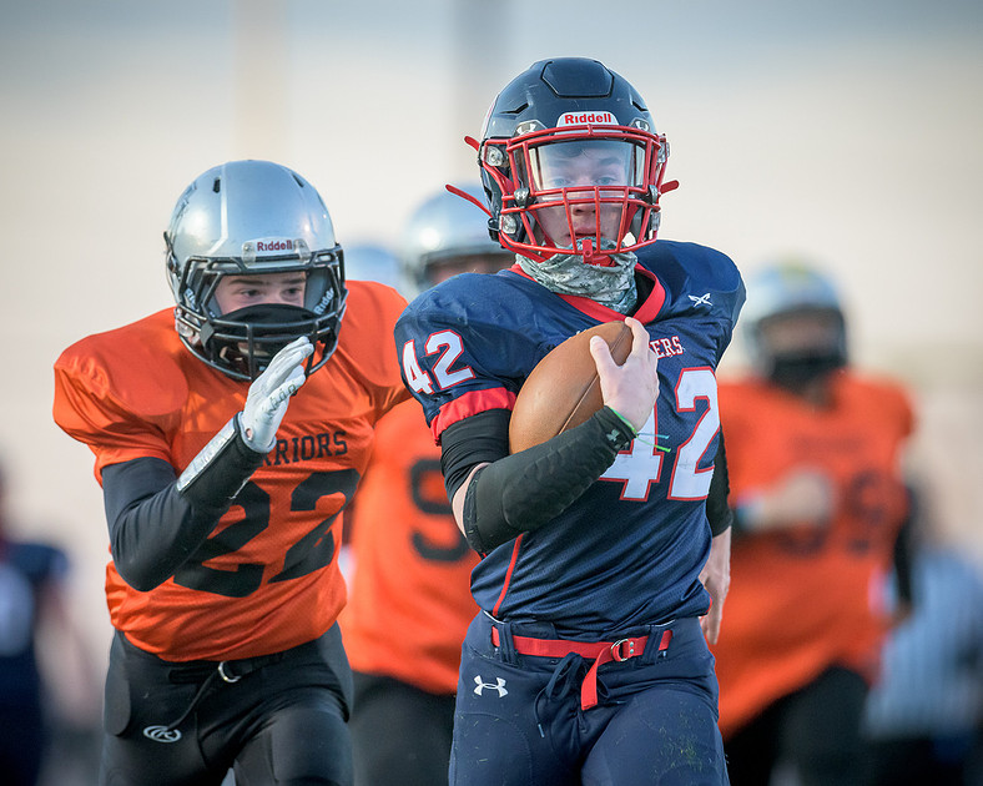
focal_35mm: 724
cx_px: 528
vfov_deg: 2.1
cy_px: 345
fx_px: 21054
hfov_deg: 2.7
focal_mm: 500
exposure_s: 1/1250
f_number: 4
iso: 2500
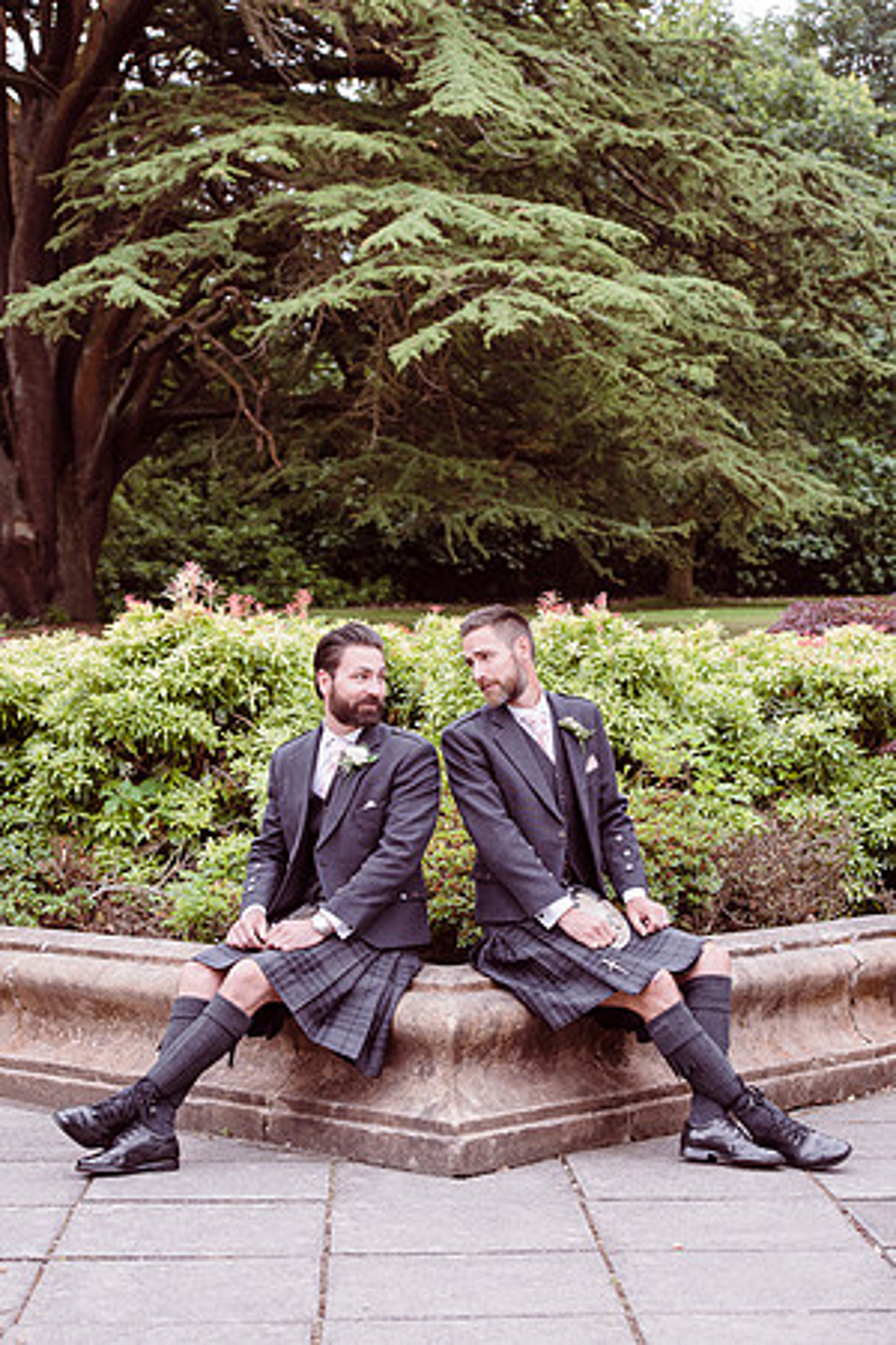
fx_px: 2613
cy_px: 672
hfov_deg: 19.5
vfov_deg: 28.8
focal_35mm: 70
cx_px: 448
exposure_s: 1/320
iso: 320
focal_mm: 70
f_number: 5.6
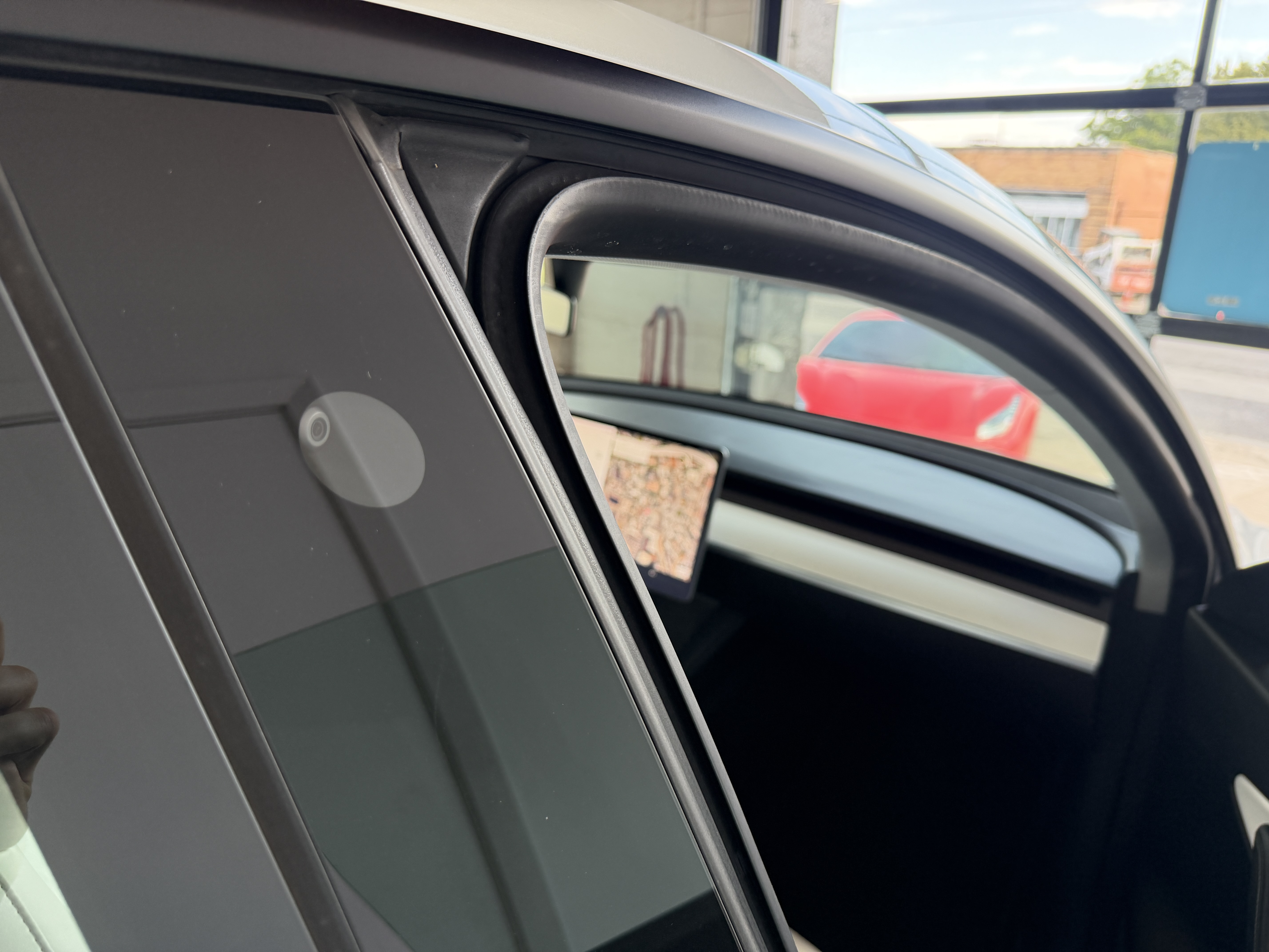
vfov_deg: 56.8
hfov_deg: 71.6
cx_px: 634
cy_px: 476
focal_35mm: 24
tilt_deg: -16.4
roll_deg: -2.7
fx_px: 880
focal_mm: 6.76
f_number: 1.78
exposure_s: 1/215
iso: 200
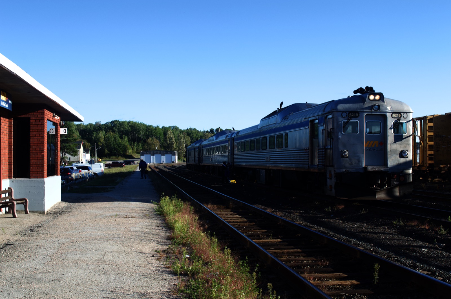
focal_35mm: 48
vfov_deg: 28.0
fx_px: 601
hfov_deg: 41.2
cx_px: 226
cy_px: 150
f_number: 7.1
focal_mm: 32
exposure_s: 1/400
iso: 400
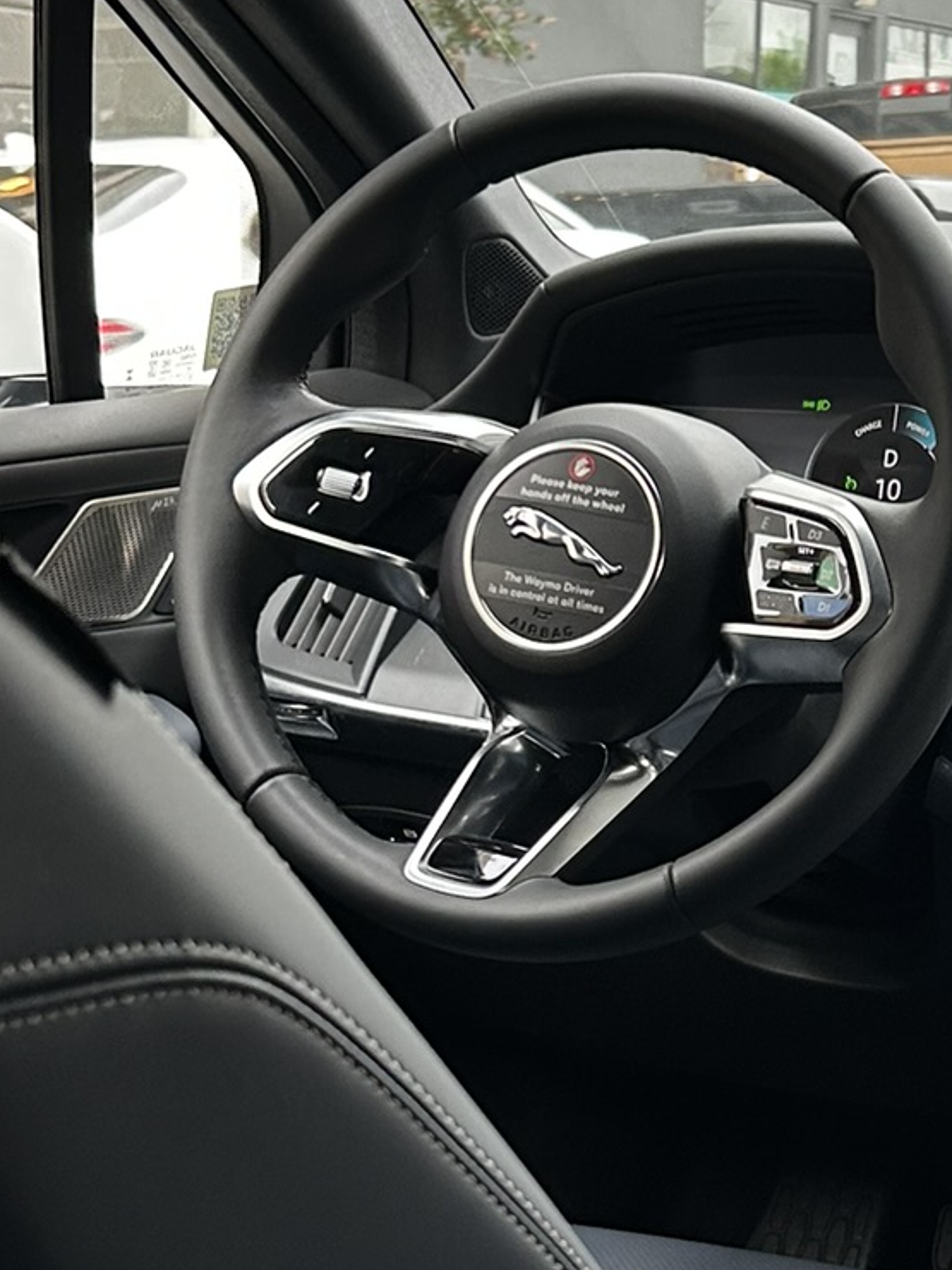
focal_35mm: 72
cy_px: 800
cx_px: 858
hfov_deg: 20.0
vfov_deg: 26.9
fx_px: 2640
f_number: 1.5
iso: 125
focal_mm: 5.7
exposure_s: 1/120
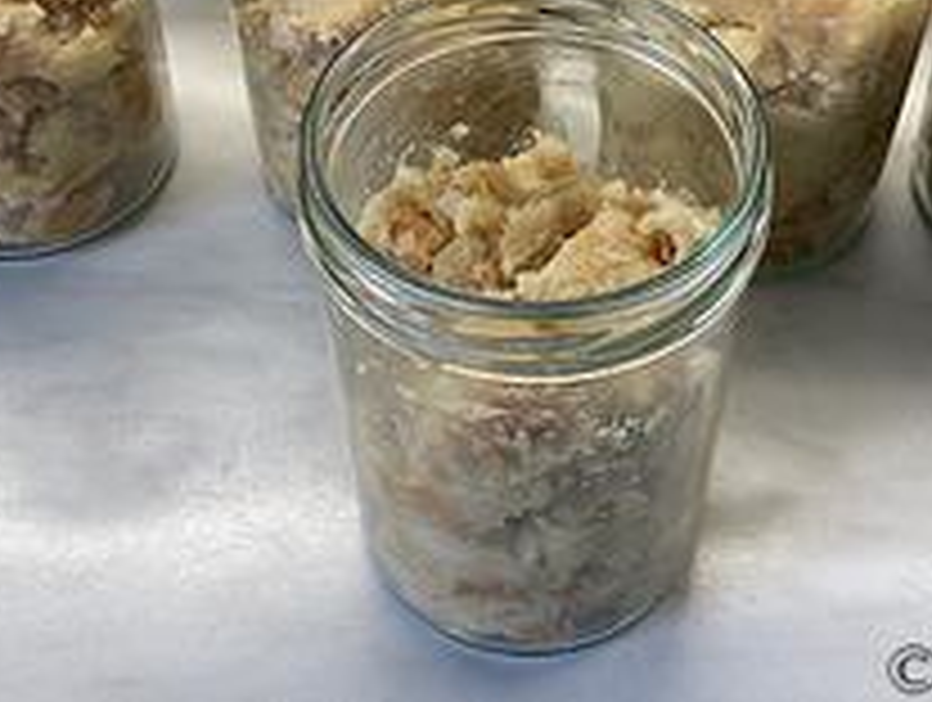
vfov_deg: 26.0
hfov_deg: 35.4
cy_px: 40
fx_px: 1456
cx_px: 540
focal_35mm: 54
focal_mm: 3.99
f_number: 1.8
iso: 64
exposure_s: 1/100
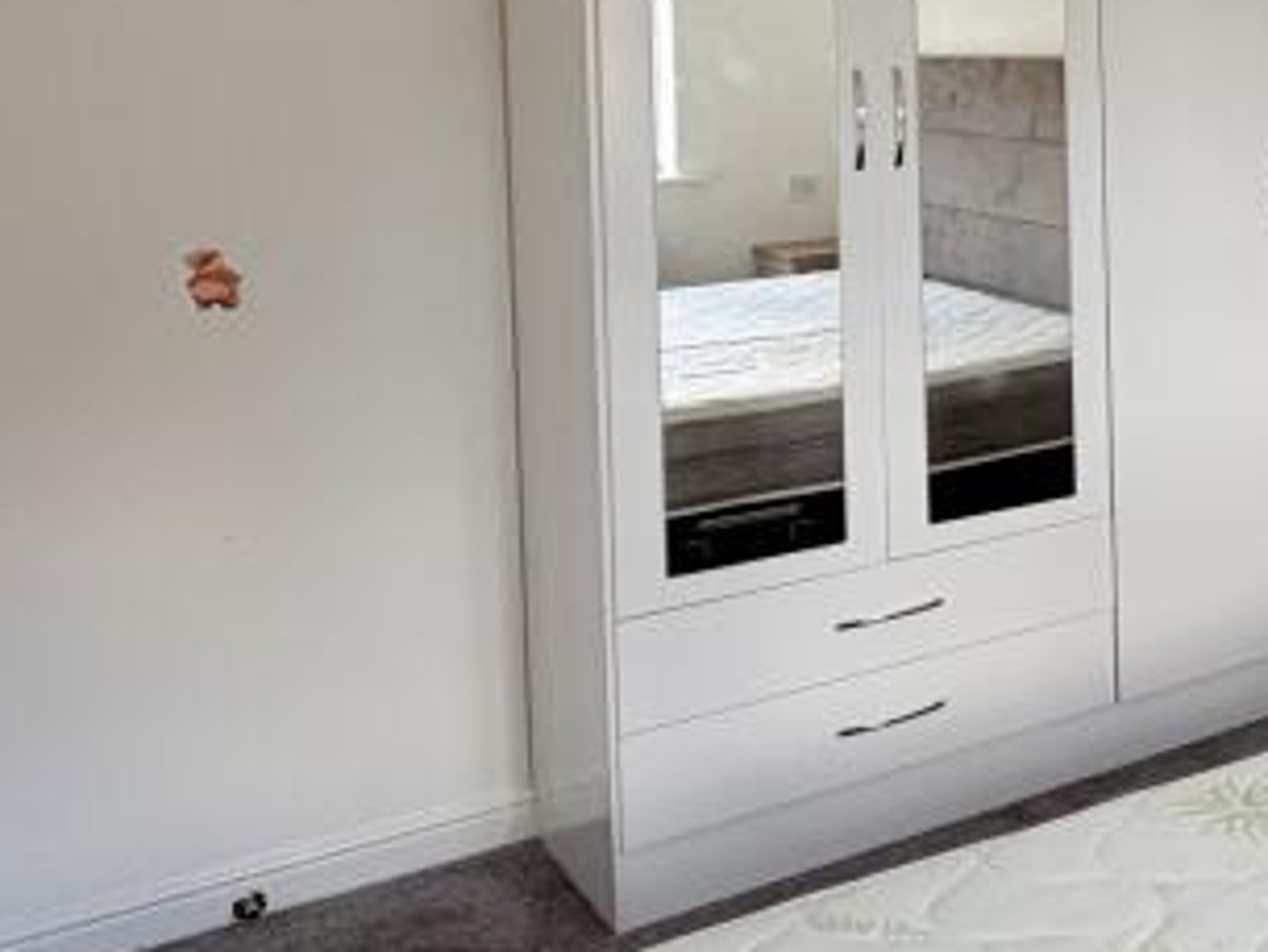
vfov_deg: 29.7
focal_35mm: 47
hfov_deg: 28.8
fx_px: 1722
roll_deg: +1.6
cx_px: 1821
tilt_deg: -1.6
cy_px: 104
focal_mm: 2.22
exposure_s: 1/121
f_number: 2.2
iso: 125
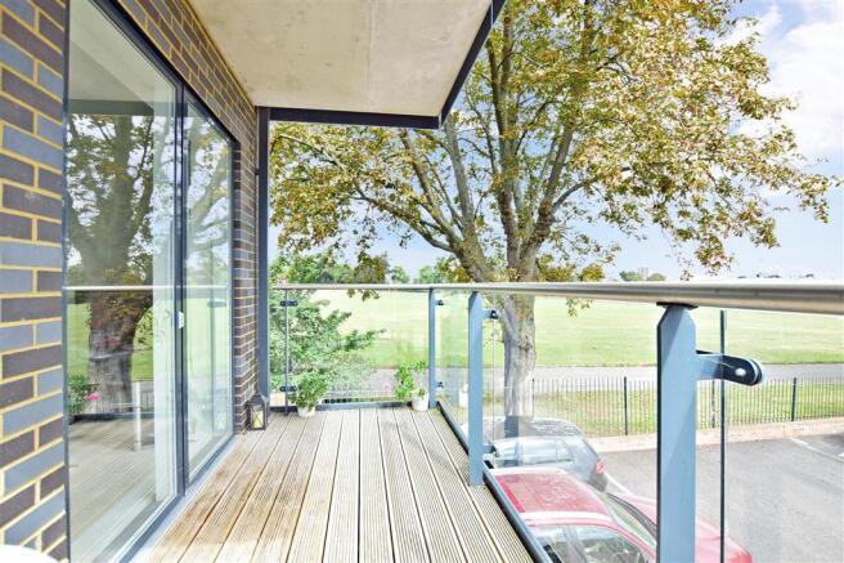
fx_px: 387
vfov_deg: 72.0
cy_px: 282
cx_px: 422
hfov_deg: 95.0
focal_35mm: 16
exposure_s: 1/160
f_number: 6.3
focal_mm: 11
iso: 200
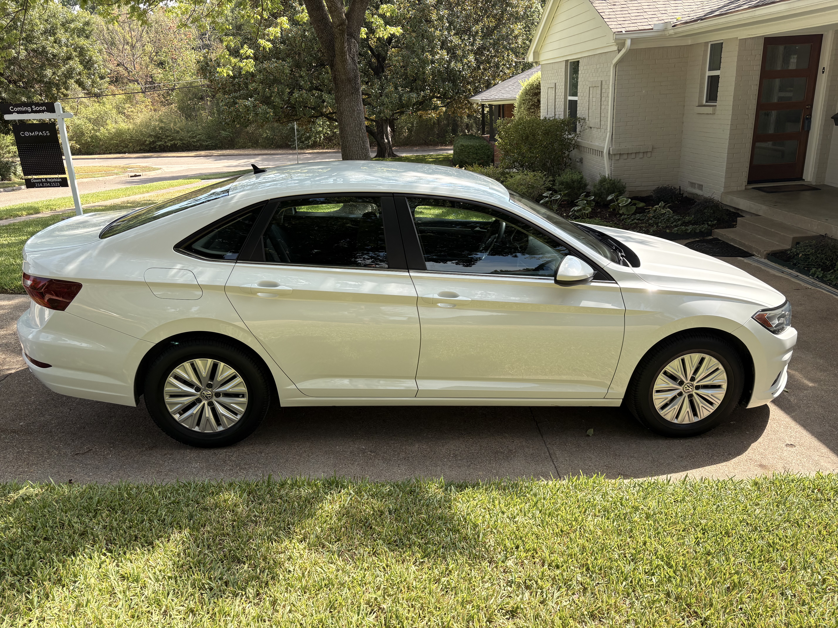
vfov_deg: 53.1
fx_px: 629
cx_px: 419
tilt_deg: -18.8
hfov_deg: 67.3
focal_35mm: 26
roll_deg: +3.7
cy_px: 314
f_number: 1.6
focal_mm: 5.96
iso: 50
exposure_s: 1/1048
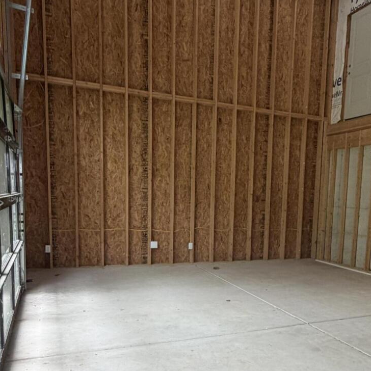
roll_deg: -2.9
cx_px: 251
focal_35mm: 34
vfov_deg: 47.4
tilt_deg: -8.0
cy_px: 255
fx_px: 412
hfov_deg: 47.6
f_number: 2.2
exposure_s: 1/120
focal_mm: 2.22
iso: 160
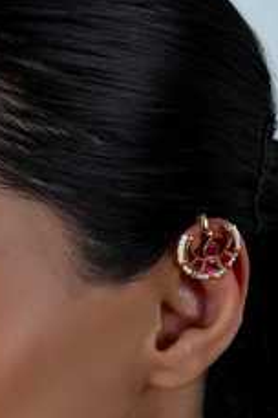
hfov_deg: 11.8
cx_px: 31
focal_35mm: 115
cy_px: 346
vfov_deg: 17.6
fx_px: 1332
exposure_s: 1/125
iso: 125
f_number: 10
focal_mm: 50
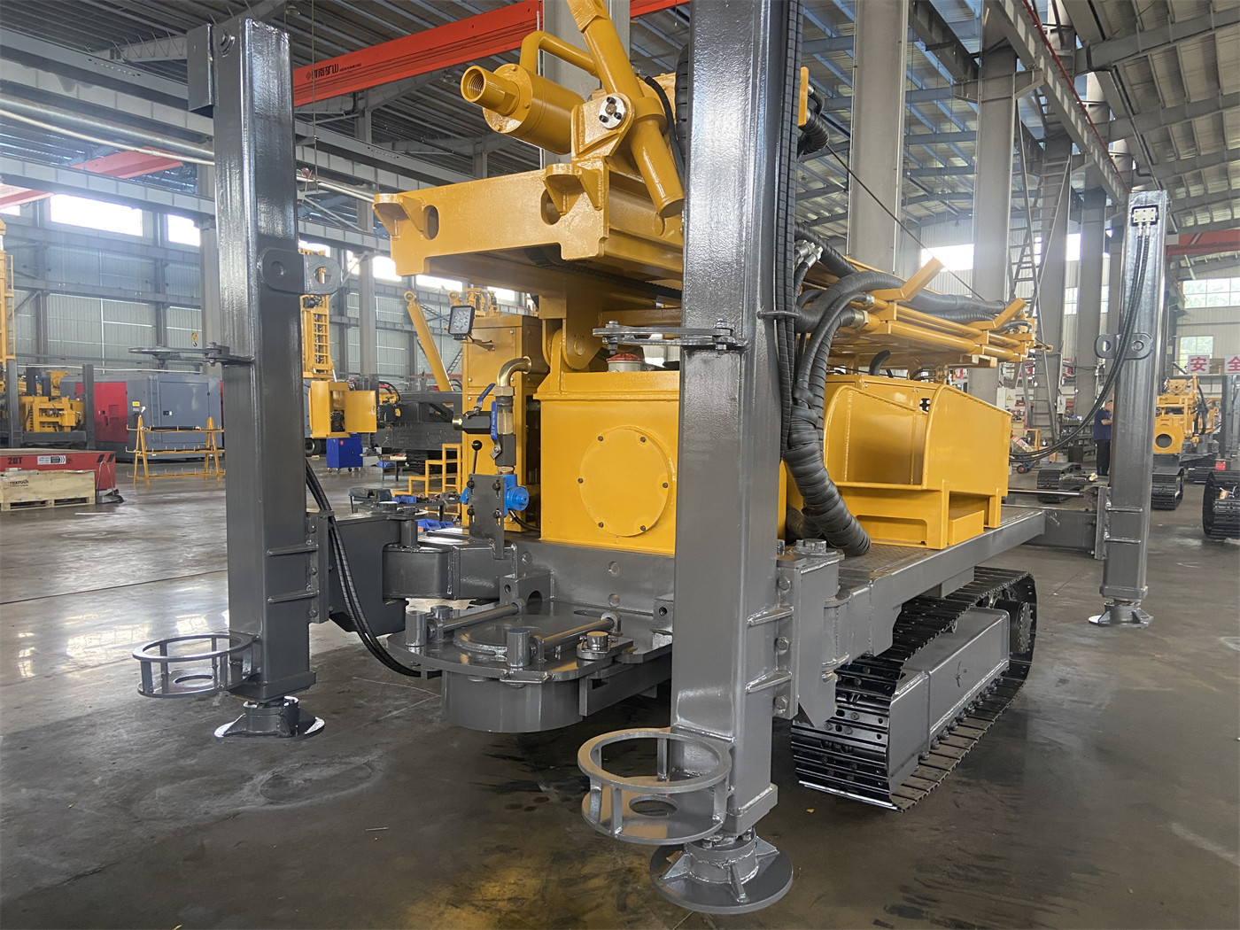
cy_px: 465
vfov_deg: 53.1
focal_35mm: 26
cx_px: 620
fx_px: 931
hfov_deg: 67.3
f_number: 1.8
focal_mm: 4.25
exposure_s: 1/79
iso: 125
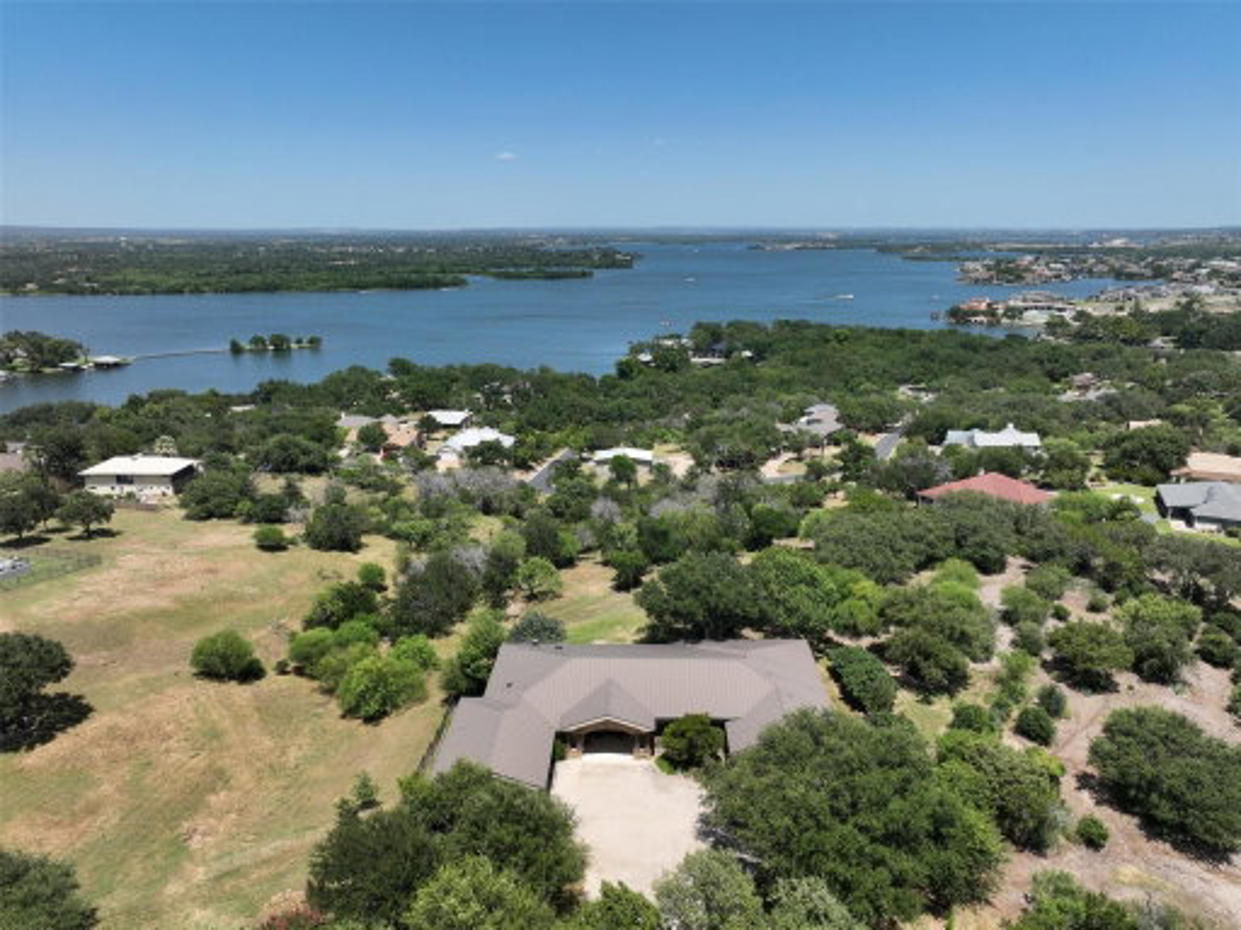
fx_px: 860
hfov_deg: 71.6
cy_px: 465
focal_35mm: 24
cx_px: 620
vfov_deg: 56.8
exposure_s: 1/500
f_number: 5.6
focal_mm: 12.29
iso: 100
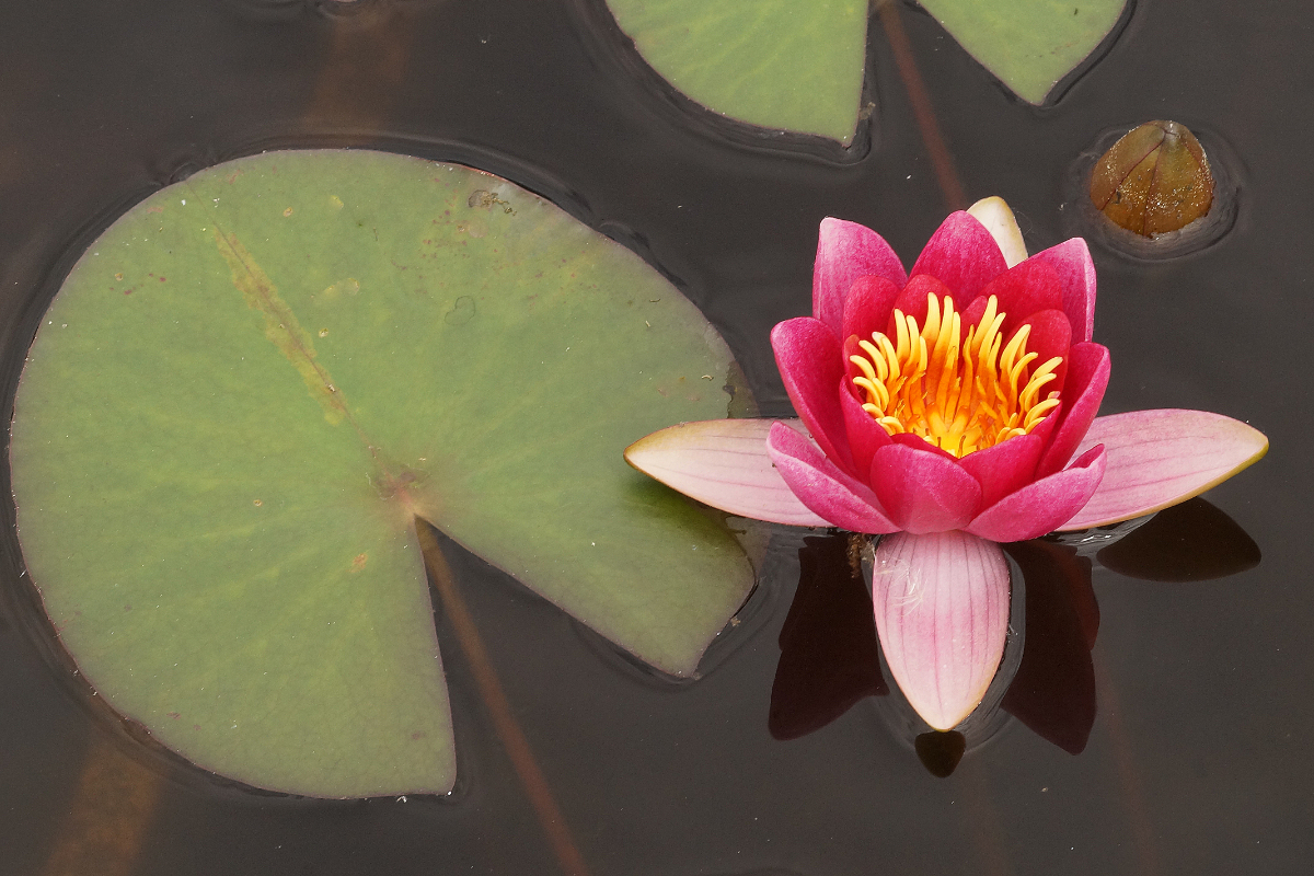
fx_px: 5475
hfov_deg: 13.7
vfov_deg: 9.1
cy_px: 438
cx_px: 657
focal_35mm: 150
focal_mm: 100
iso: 500
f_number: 14
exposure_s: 1/160
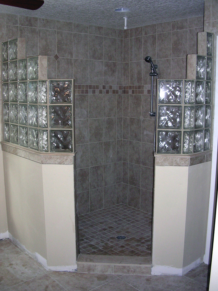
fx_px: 319
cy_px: 146
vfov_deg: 49.0
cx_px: 109
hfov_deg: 37.7
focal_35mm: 38
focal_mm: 5.8
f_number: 2.8
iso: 137
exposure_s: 1/60.1
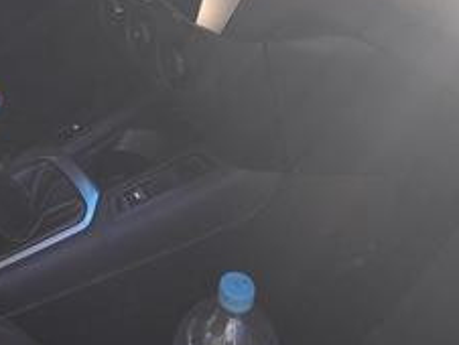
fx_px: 996
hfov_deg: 25.2
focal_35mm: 75
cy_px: -111
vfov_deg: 18.3
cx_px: 55
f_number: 1.8
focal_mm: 3.98
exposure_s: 1/50
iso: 40
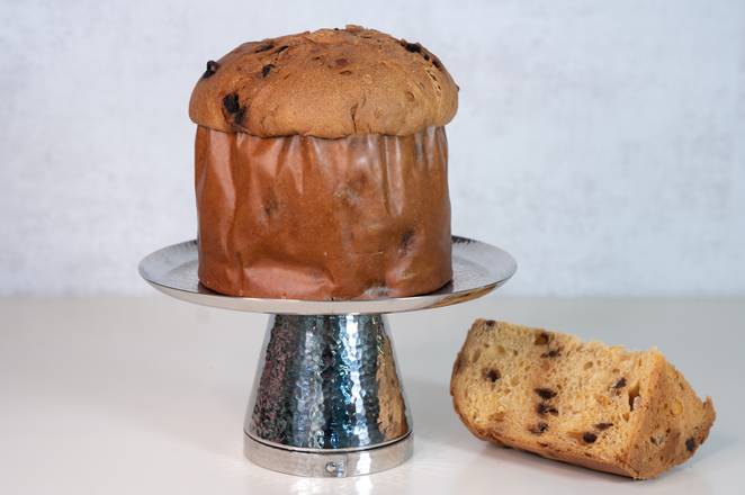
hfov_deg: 28.1
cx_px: 327
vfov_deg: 18.9
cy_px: 225
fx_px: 1489
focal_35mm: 72
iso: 250
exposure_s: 1/50
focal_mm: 62
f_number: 5
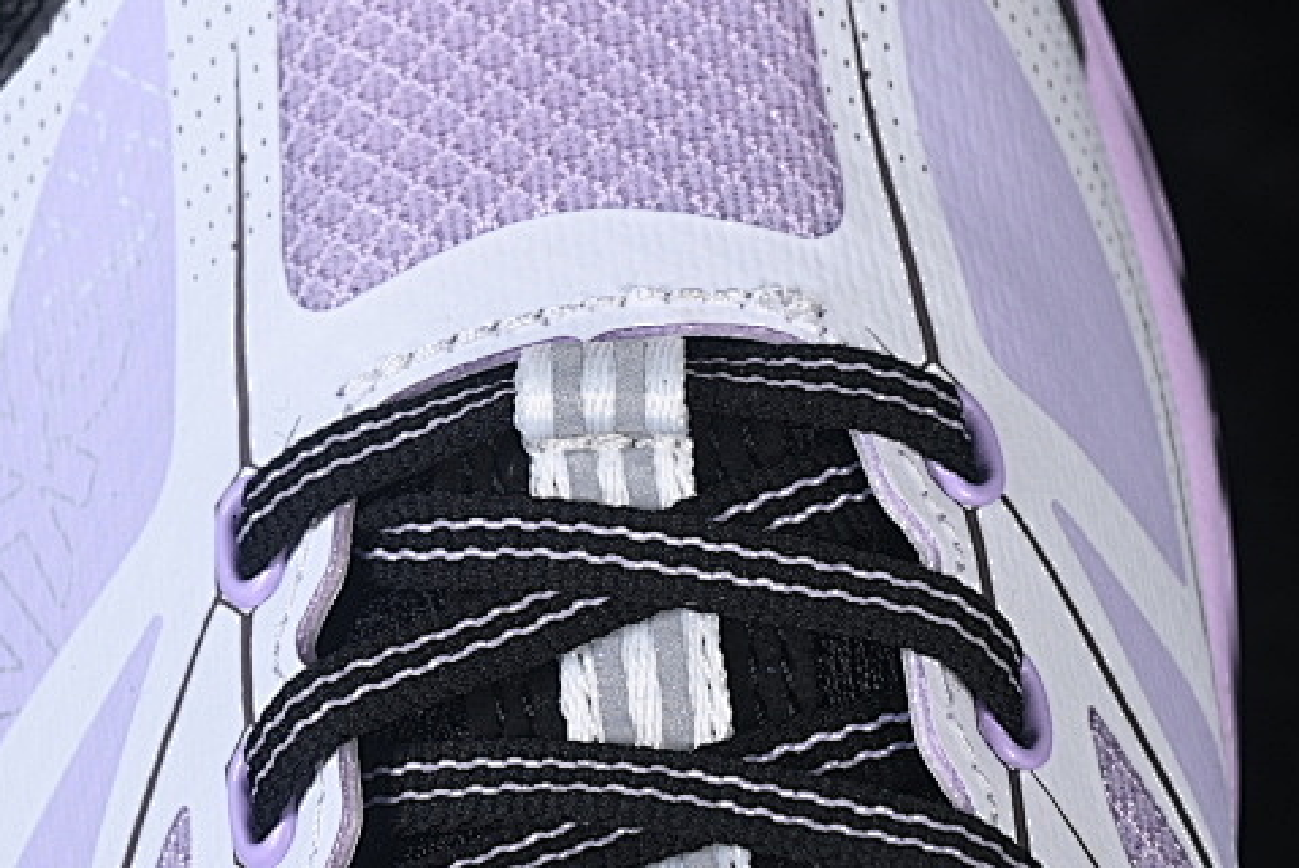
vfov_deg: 8.1
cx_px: 477
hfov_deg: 12.1
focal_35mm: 169
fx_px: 6102
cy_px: 326
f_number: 7.1
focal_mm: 50
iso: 160
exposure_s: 1/80
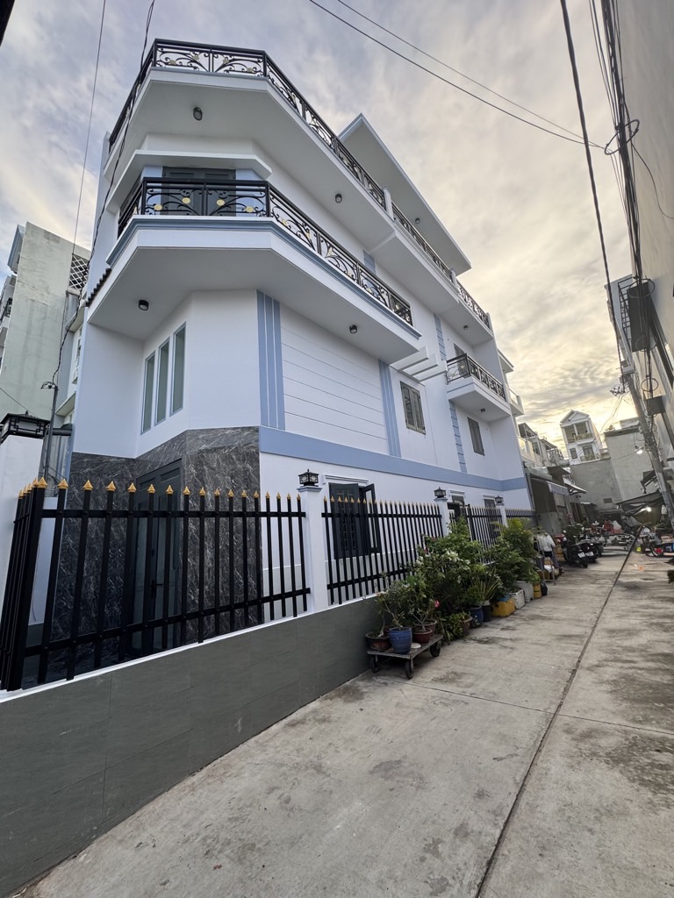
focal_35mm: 14
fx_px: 363
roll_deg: +5.1
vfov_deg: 102.1
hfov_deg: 85.7
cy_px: 449
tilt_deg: +15.5
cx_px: 337
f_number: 2.2
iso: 40
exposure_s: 1/99
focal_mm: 2.22
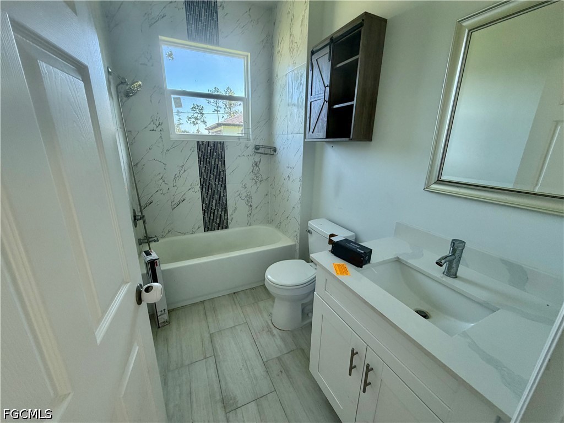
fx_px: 228
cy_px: 212
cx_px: 282
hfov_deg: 102.1
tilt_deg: -16.7
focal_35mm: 14
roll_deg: -0.6
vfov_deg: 85.7
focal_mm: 2.22
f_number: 2.2
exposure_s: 1/121
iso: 250
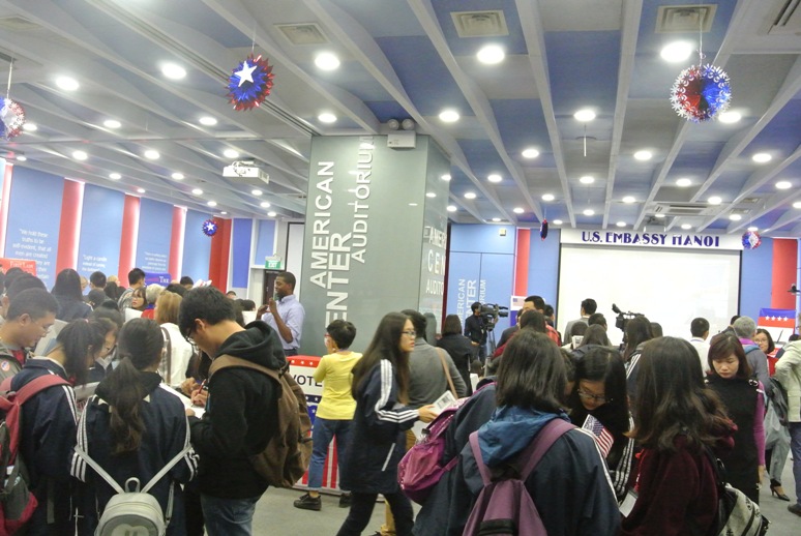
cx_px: 400
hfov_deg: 63.6
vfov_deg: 45.1
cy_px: 268
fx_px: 646
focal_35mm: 29
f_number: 3.5
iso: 3200
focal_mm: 11
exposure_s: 1/60
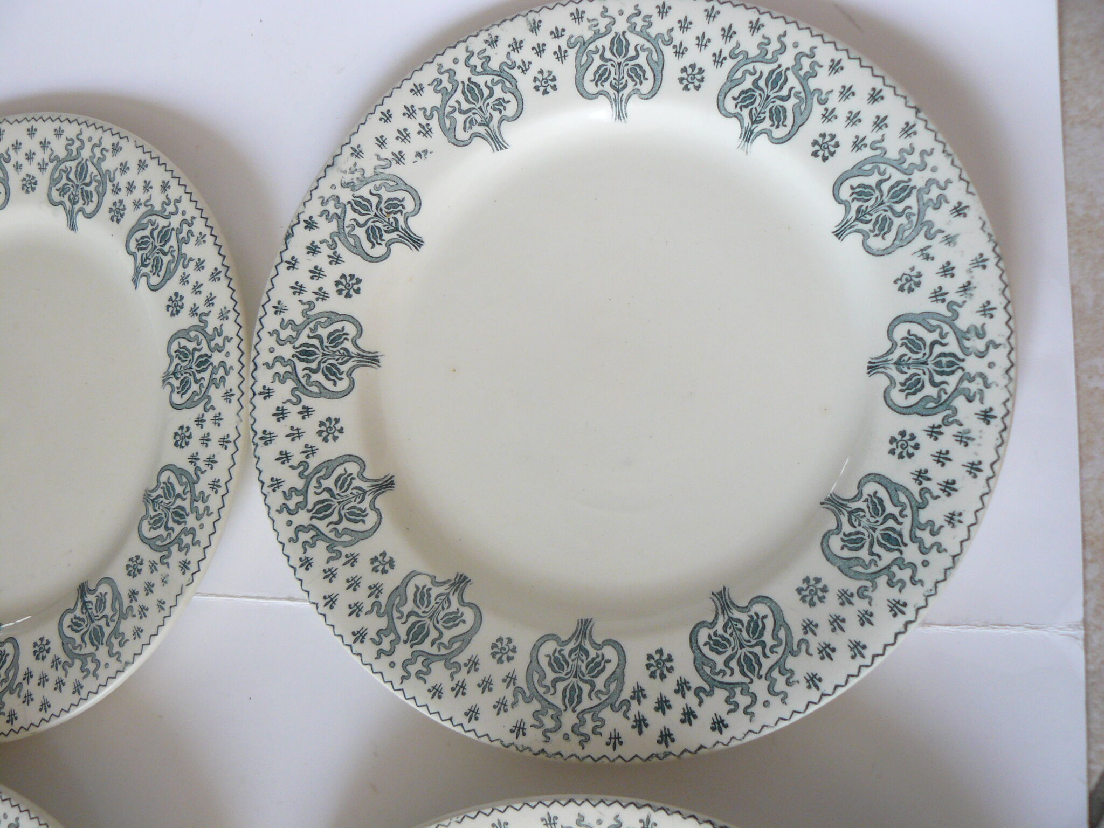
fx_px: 1148
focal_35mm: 36
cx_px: 552
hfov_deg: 51.4
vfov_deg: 39.7
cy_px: 414
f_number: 2.8
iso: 160
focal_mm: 6
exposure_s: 1/30
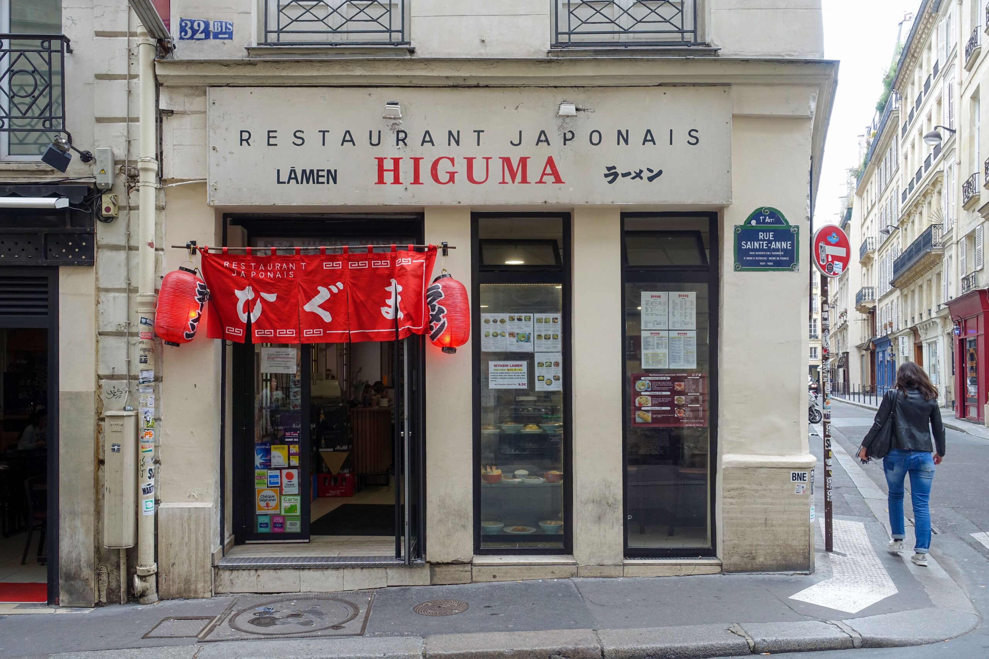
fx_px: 824
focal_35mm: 30
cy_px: 330
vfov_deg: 43.6
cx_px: 494
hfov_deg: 61.9
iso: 125
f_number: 4
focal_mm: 10.89
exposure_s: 1/125
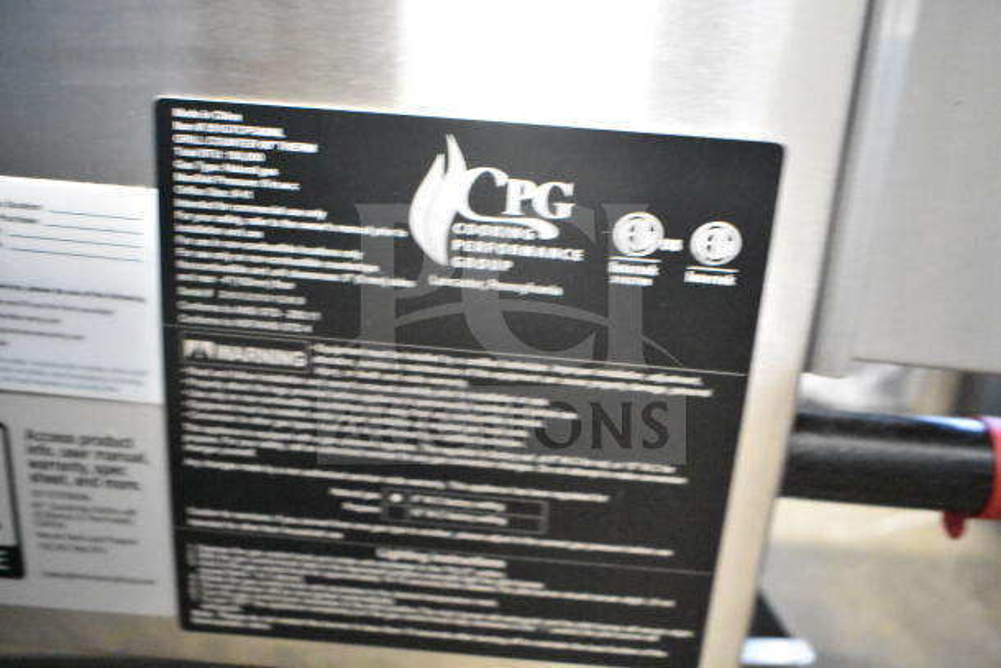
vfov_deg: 38.4
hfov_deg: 55.1
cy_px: 334
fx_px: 959
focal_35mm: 34
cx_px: 500
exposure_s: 1/40
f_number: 3.8
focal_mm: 23
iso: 18000
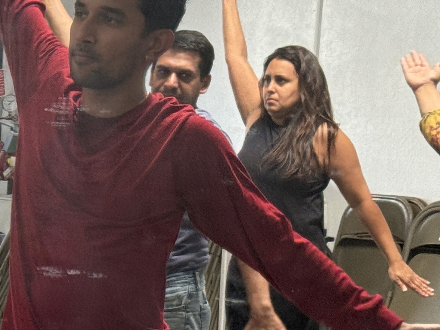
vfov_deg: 9.0
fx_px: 2085
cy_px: 377
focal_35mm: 164
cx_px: -233
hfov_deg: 11.5
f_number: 1.78
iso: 100
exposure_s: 1/81
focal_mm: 6.76
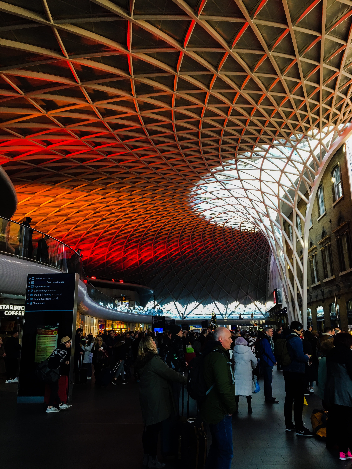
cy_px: 234
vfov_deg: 61.7
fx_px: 393
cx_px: 176
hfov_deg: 48.2
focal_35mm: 29
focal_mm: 4.15
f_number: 2.2
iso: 40
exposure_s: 1/35
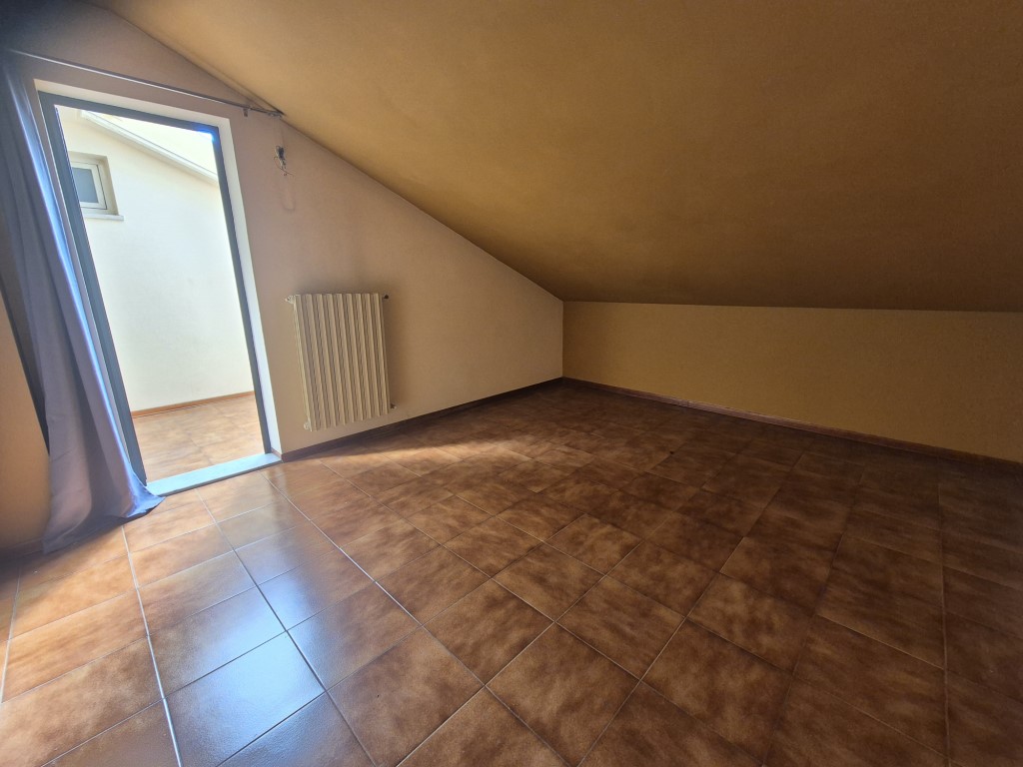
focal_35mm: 13
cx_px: 512
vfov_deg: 89.9
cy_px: 384
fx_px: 384
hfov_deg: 106.2
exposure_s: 1/50
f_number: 2.2
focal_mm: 2.2
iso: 160
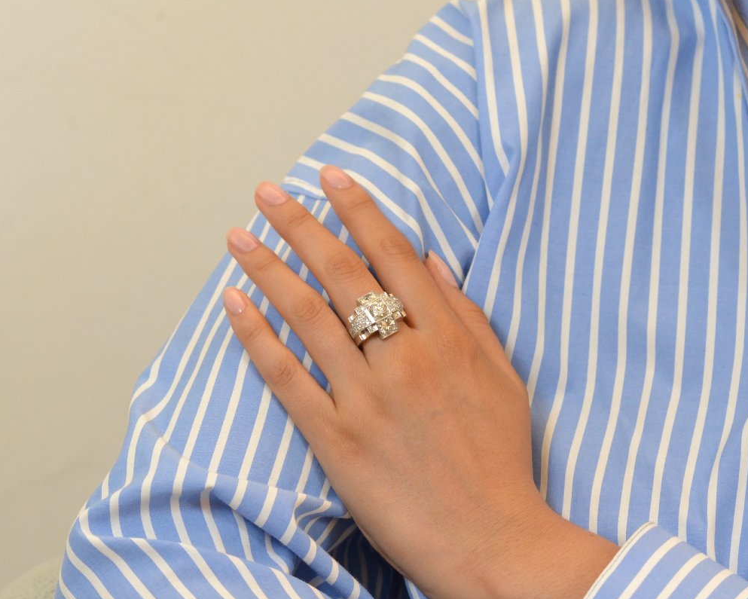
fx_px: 3201
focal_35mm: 145
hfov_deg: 13.3
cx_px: 365
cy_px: 299
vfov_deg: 10.7
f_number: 5.6
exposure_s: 1/125
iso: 1600
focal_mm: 85
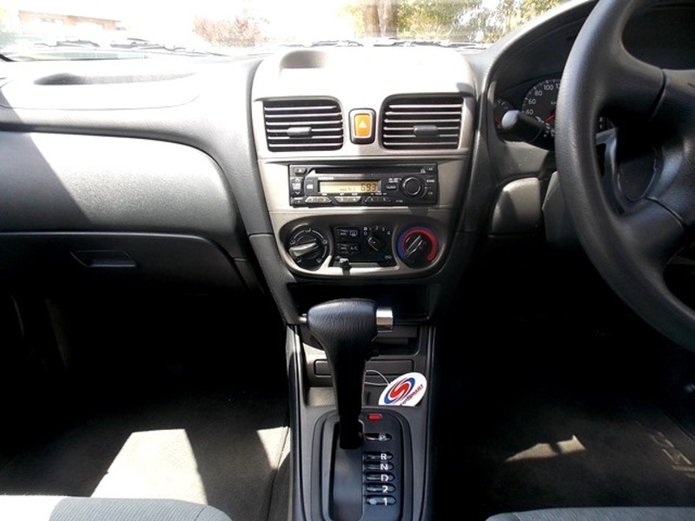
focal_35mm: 23
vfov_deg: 58.9
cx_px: 348
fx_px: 462
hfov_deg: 73.9
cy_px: 260
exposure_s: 1/50
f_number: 3.1
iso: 80
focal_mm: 4
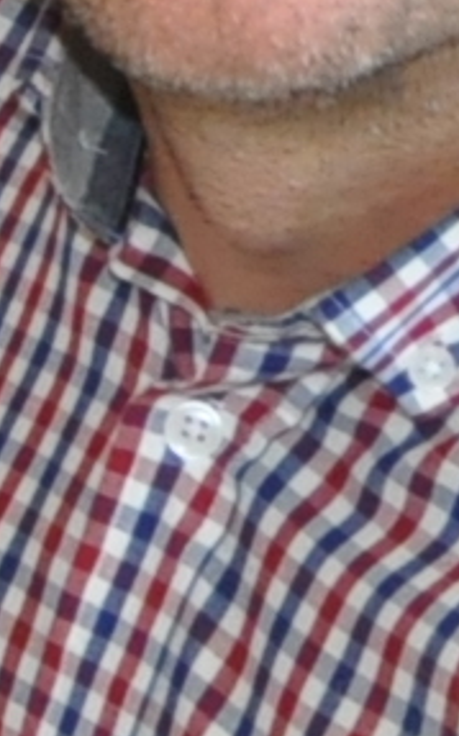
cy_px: 736
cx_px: -1390
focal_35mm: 411
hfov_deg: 3.1
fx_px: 8238
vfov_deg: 5.1
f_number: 4.5
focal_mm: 24
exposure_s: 1/60
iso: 1000
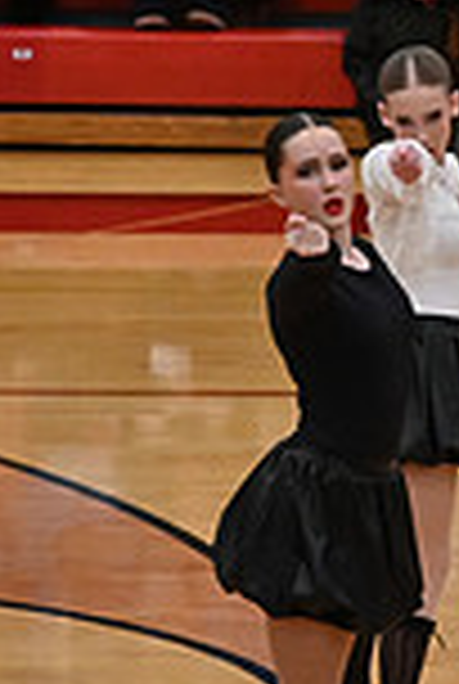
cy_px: 533
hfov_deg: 3.4
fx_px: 7615
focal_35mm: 400
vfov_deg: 5.1
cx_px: 1224
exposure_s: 1/400
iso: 5000
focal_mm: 70
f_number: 4
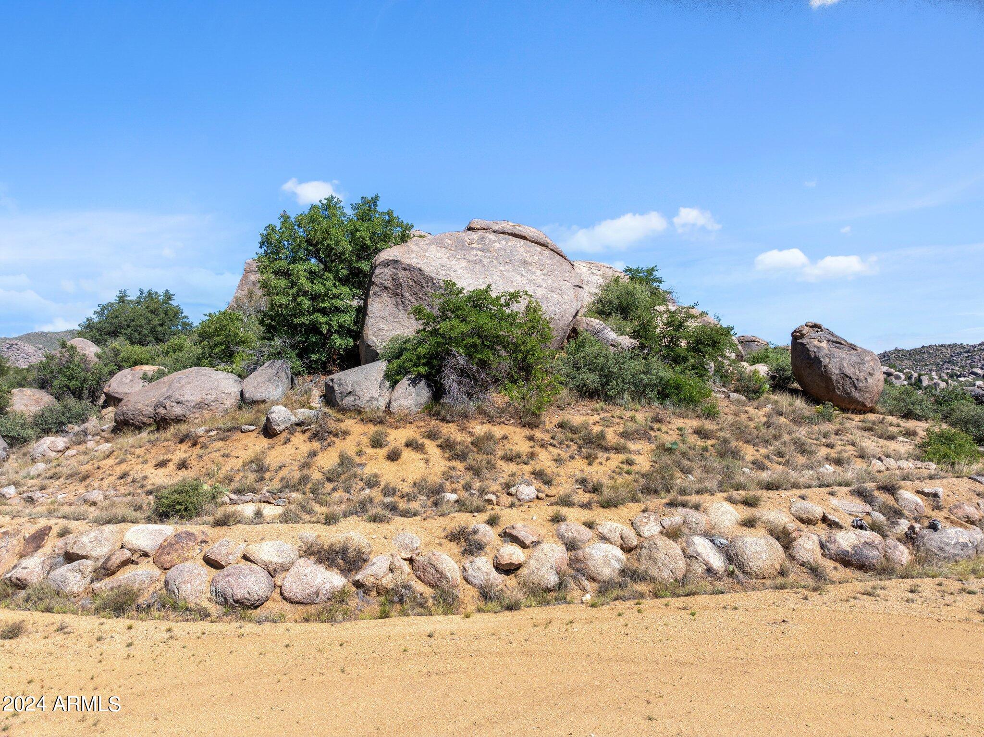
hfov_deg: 71.6
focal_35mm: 24
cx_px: 492
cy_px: 368
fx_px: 682
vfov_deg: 56.8
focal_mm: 12.29
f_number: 2.8
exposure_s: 1/120
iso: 100
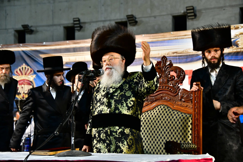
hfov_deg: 26.0
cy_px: 81
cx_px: 122
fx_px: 526
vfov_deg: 17.5
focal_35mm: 78
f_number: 5.6
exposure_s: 1/160
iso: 2500
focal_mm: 78
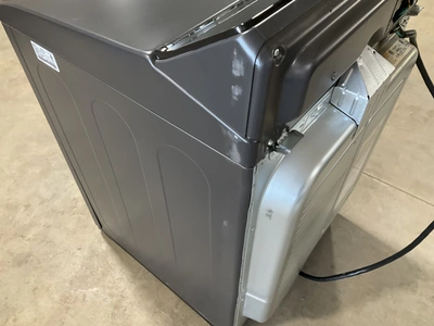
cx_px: 217
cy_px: 163
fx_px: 364
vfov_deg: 48.2
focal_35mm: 29
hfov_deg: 61.7
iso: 200
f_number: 1.8
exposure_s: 1/60
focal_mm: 3
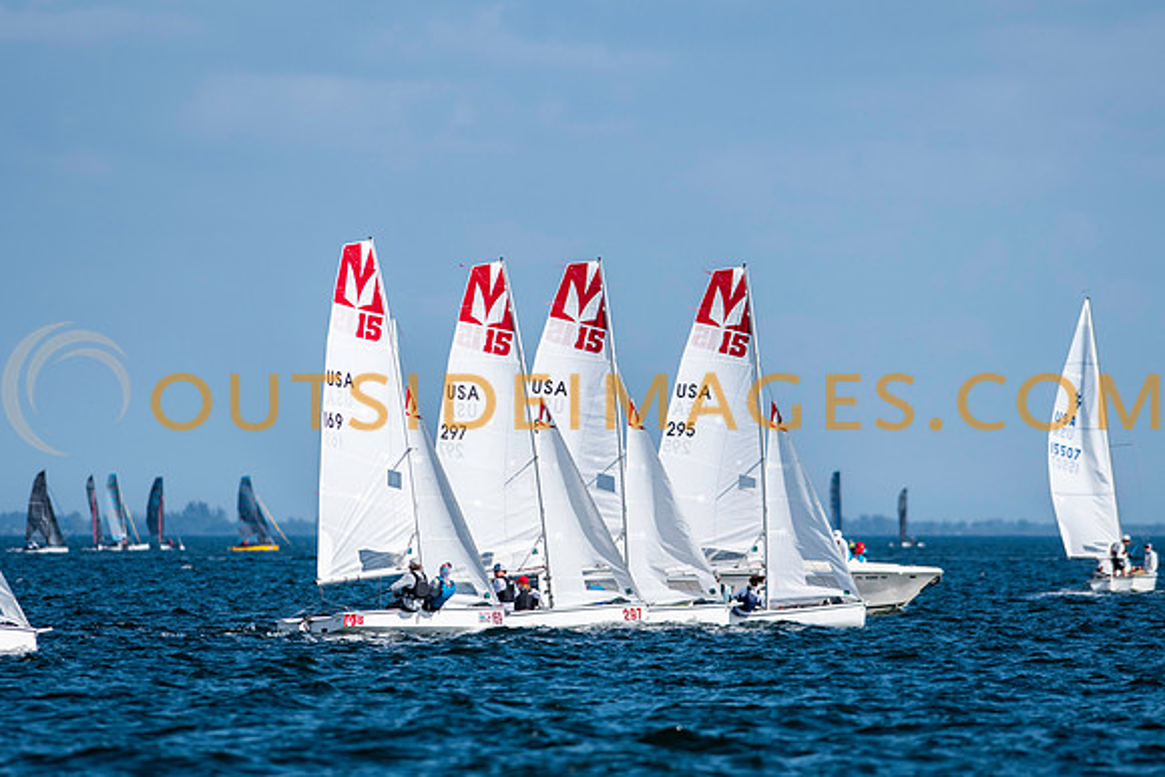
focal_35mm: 460
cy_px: 388
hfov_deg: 4.5
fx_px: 14873
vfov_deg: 3.0
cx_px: 582
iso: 200
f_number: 5
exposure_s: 1/3200
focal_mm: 300
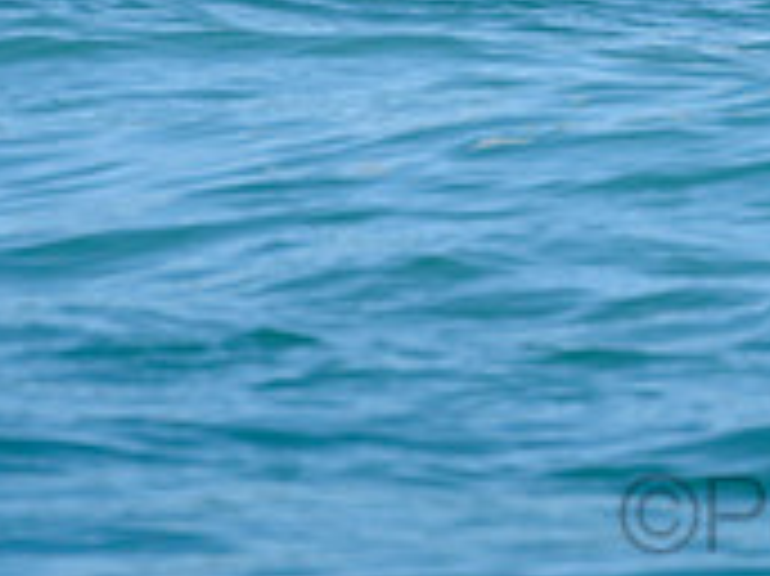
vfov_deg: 0.7
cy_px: -368
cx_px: 1157
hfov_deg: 1.0
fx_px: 44524
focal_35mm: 2003
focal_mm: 500
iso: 280
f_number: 5.6
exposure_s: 1/2000
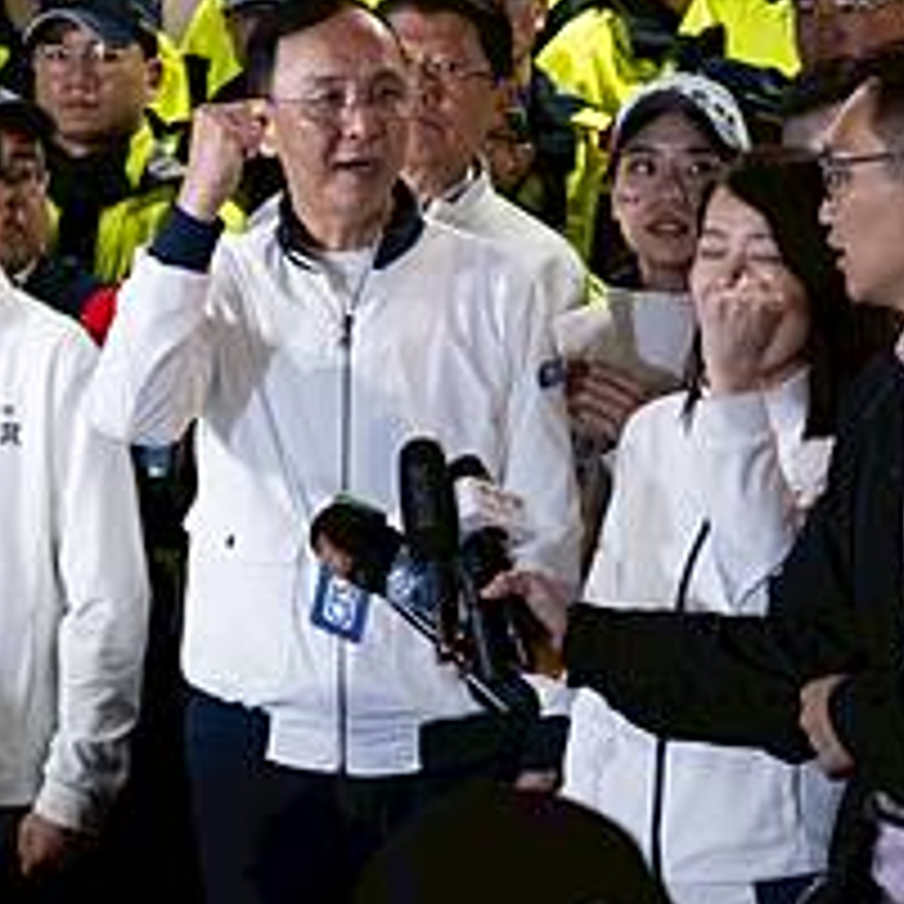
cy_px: 160
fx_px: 3457
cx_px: 360
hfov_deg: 14.9
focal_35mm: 117
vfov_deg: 14.8
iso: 2500
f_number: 2.8
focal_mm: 43
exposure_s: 1/250
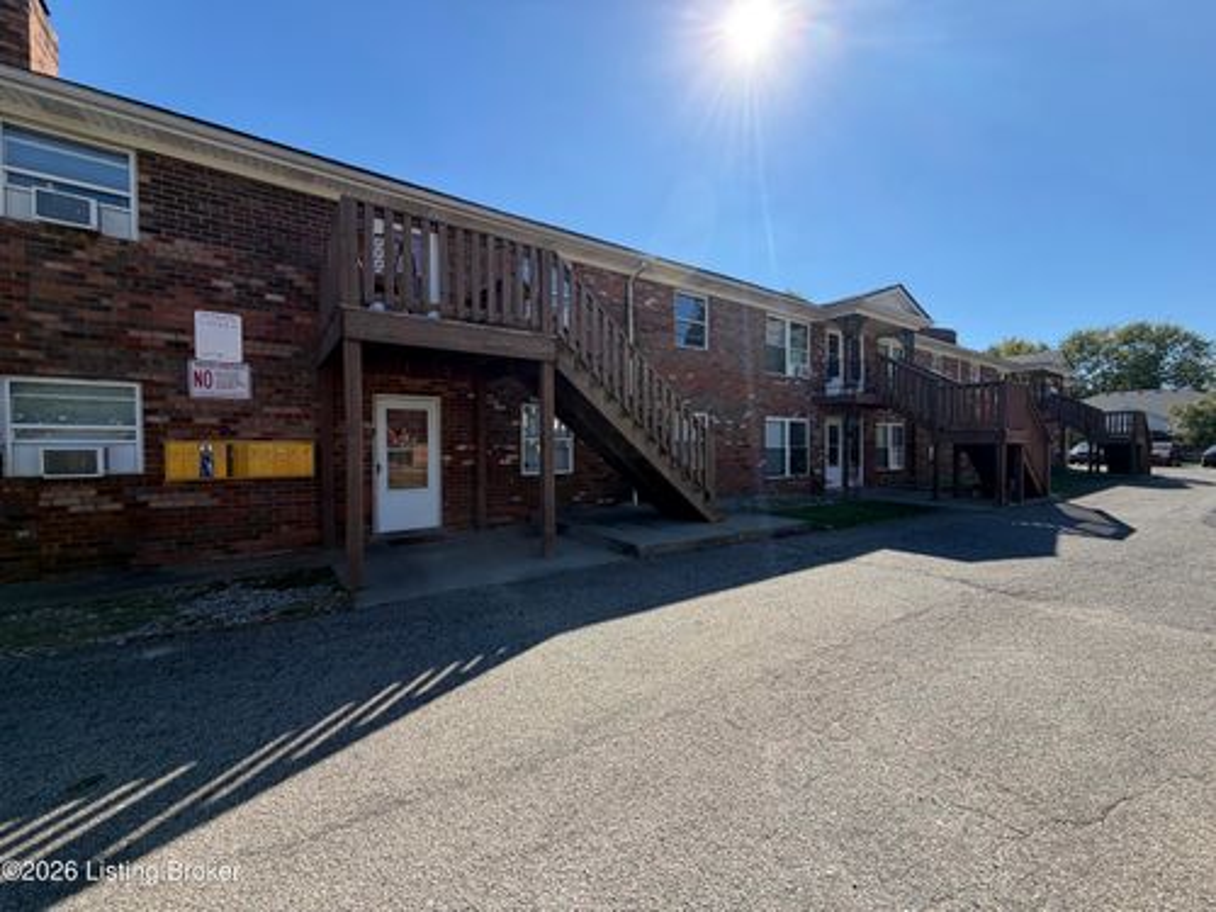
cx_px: 608
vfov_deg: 85.7
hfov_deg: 102.1
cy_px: 456
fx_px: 492
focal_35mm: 14
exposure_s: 1/770
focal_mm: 2.22
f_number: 2.2
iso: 25
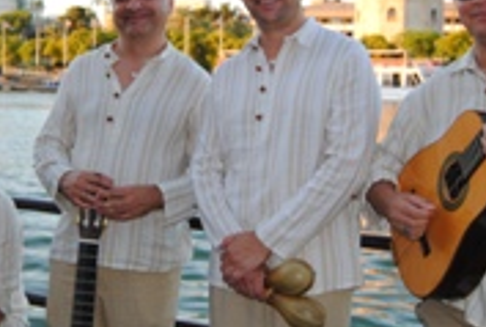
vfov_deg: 23.1
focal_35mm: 59
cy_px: 136
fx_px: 799
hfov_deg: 33.6
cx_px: 172
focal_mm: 18
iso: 160
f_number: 3.5
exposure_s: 1/125
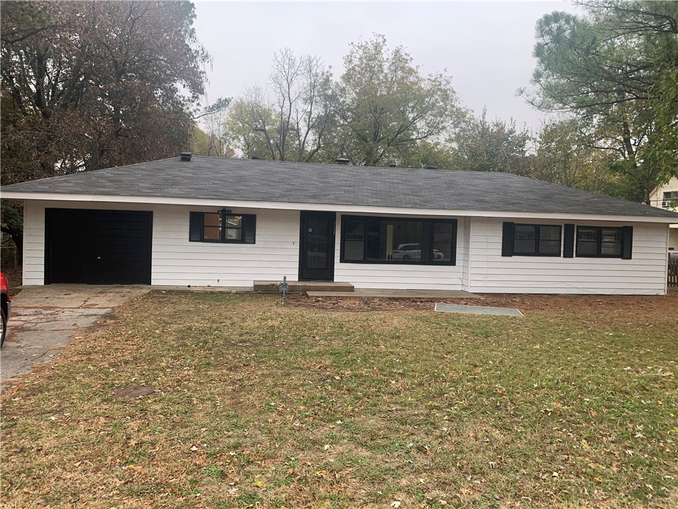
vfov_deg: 53.1
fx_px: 509
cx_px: 339
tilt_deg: -4.1
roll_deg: -2.3
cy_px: 254
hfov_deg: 67.3
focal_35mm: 26
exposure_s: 1/121
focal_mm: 4.25
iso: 50
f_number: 1.8
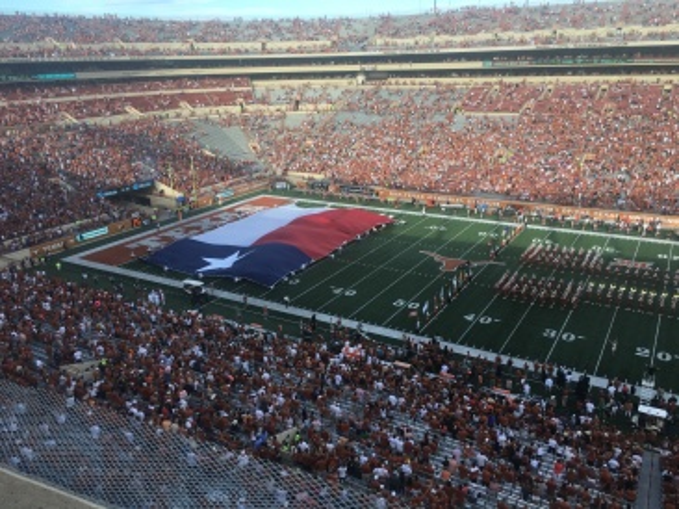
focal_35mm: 29
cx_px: 340
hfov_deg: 61.7
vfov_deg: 48.2
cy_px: 254
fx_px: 568
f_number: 2.2
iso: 25
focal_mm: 4.15
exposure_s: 1/458
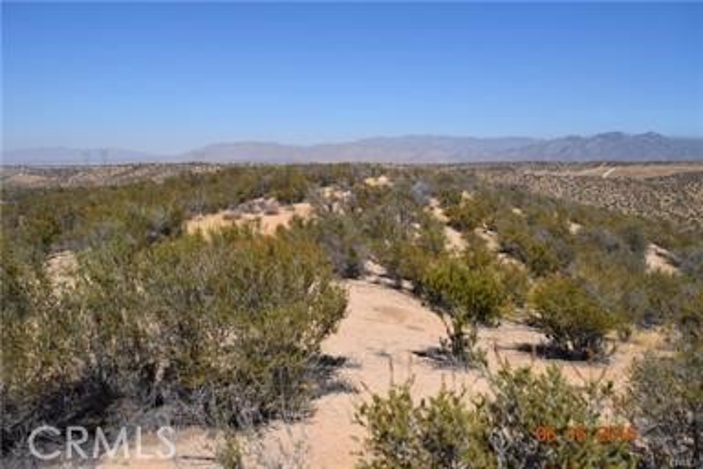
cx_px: 352
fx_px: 527
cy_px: 234
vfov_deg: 47.9
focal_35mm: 27
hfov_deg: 67.4
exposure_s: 1/2000
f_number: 8
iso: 400
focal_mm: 18
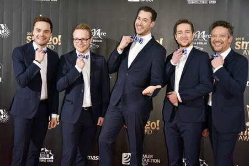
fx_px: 401
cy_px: 83
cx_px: 124
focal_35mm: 58
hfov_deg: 34.5
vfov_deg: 23.3
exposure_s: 1/160
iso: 1000
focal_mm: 58
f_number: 5.6
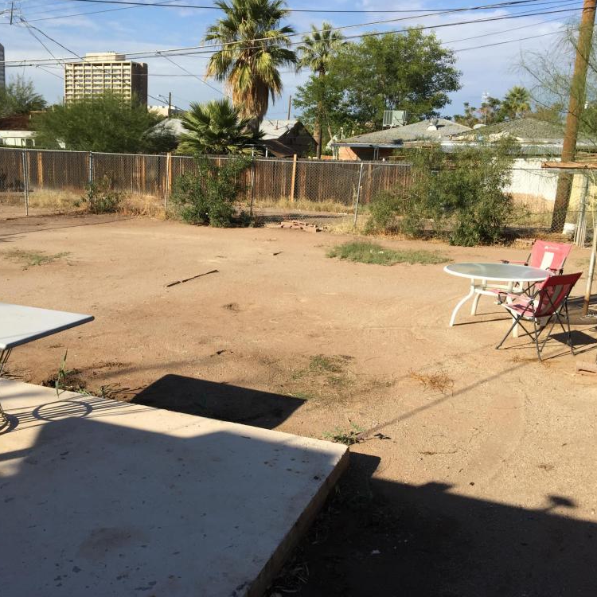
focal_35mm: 35
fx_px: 683
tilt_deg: -13.0
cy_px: 304
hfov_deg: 47.0
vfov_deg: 47.2
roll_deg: -4.5
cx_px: 245
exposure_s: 1/1799
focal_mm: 4.15
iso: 32
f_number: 2.2
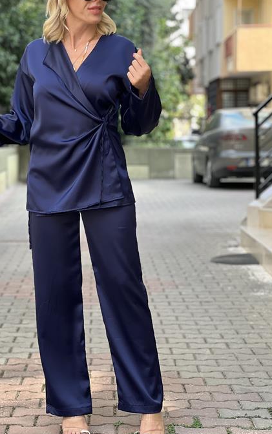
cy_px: 202
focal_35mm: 97
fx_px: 1150
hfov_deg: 13.5
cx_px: 90
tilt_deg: -1.9
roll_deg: -0.6
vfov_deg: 21.4
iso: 64
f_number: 2.8
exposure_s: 1/121
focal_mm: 9
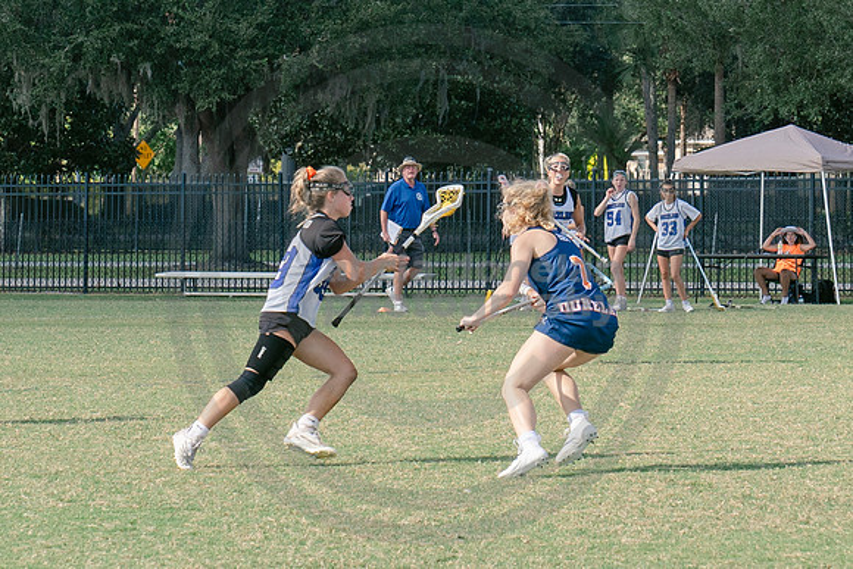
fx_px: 5260
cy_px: 216
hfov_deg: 9.3
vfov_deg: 6.2
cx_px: 506
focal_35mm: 222
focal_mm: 70
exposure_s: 1/800
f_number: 5.6
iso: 250
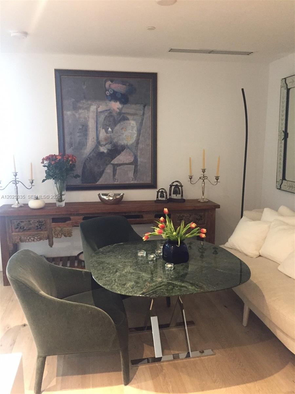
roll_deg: +1.0
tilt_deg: -9.3
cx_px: 148
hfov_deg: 48.2
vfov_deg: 61.7
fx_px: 330
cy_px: 197
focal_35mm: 29
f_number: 2.2
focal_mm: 4.15
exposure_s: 1/17
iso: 250
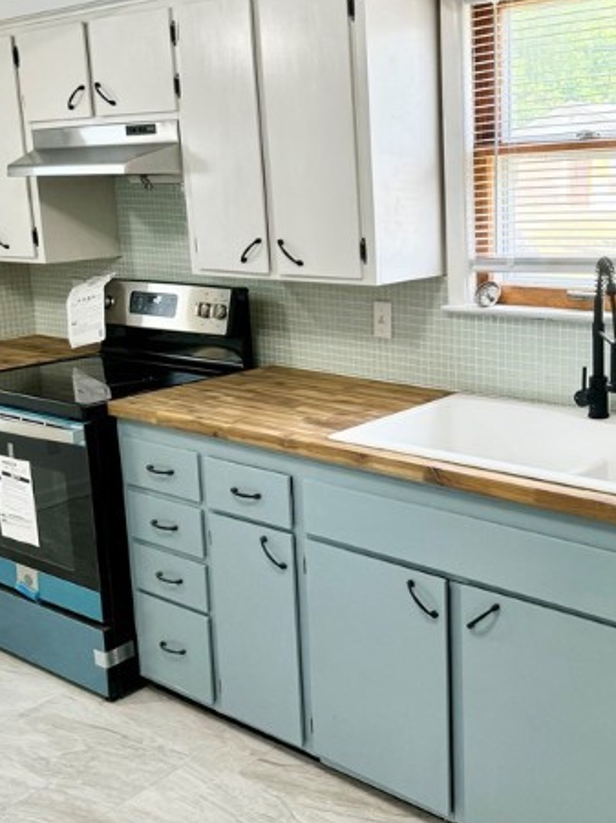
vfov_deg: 45.7
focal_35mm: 41
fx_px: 974
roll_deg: +1.8
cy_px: 369
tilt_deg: -11.5
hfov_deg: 34.5
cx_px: 450
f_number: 1.78
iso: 125
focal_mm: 6.76
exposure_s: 1/120
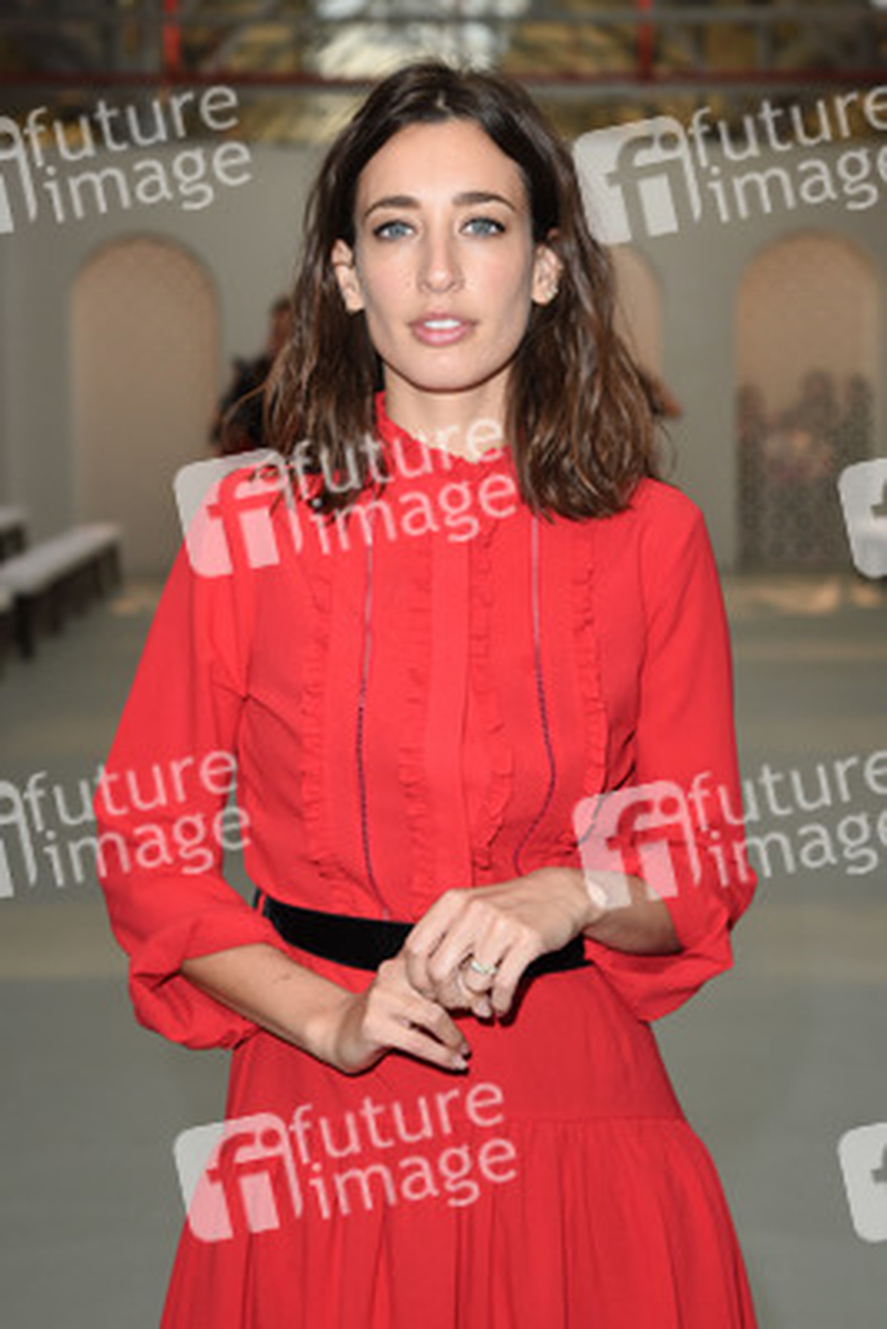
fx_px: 2769
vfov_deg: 27.0
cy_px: 664
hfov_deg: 18.2
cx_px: 444
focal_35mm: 75
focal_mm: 75
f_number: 5.6
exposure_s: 1/125
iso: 1250
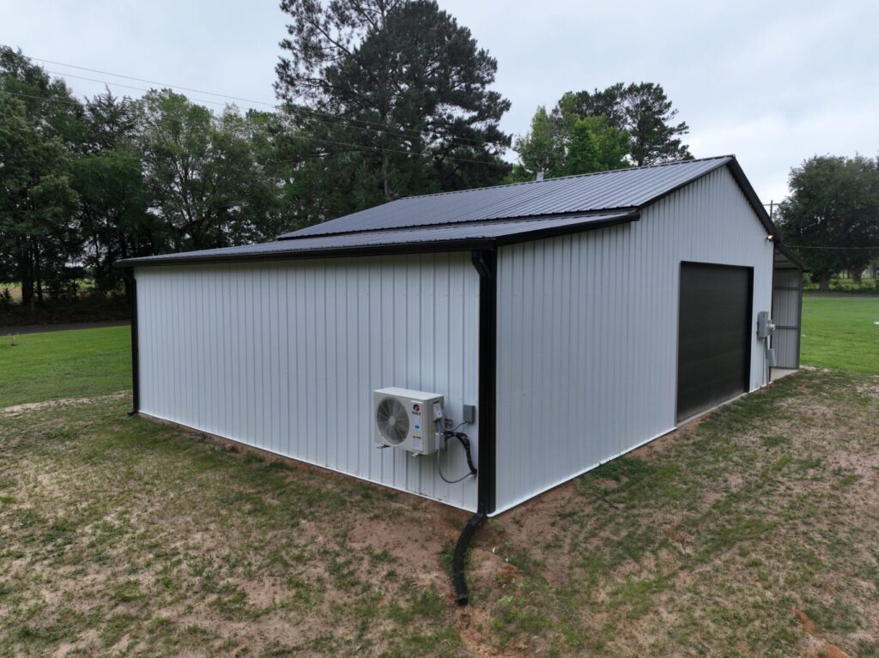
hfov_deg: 71.6
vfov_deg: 56.8
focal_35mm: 24
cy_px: 329
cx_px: 440
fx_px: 609
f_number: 2.8
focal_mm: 12.29
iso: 150
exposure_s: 1/1000
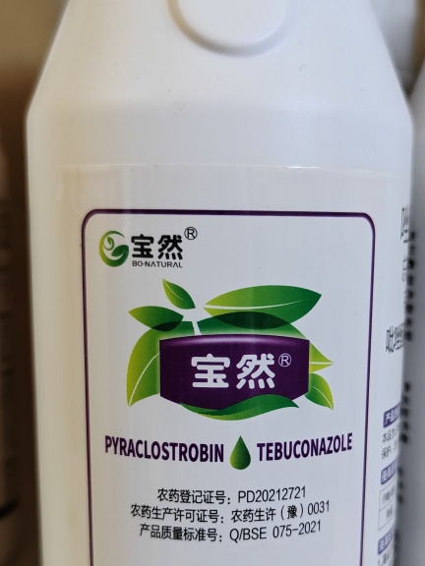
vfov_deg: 37.7
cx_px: 252
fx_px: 819
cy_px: 382
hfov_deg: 29.0
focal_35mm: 50
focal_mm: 6.14
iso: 1250
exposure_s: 1/100
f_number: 1.8
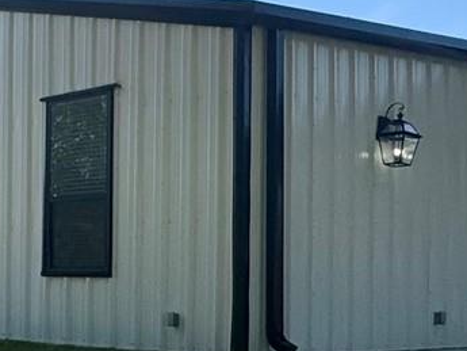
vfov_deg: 17.6
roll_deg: -0.5
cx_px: -250
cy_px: 278
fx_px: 1120
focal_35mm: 83
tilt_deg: -0.8
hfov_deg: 20.0
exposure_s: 1/1789
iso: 50
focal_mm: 2.22
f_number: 2.2
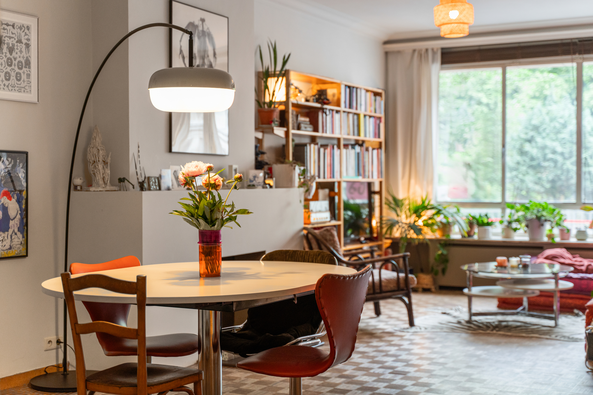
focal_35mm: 53
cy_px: 198
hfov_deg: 37.5
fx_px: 873
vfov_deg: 25.5
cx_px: 296
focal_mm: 53
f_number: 2.8
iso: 800
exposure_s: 1/125
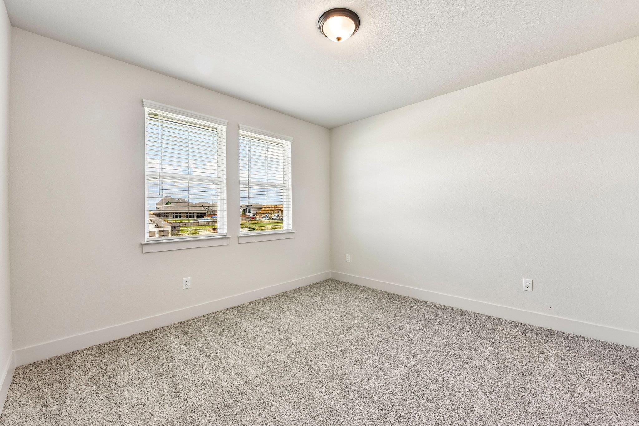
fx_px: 248
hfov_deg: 104.3
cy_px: 213
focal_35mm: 14
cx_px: 320
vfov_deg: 81.2
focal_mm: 14
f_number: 8
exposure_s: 1/20
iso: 100
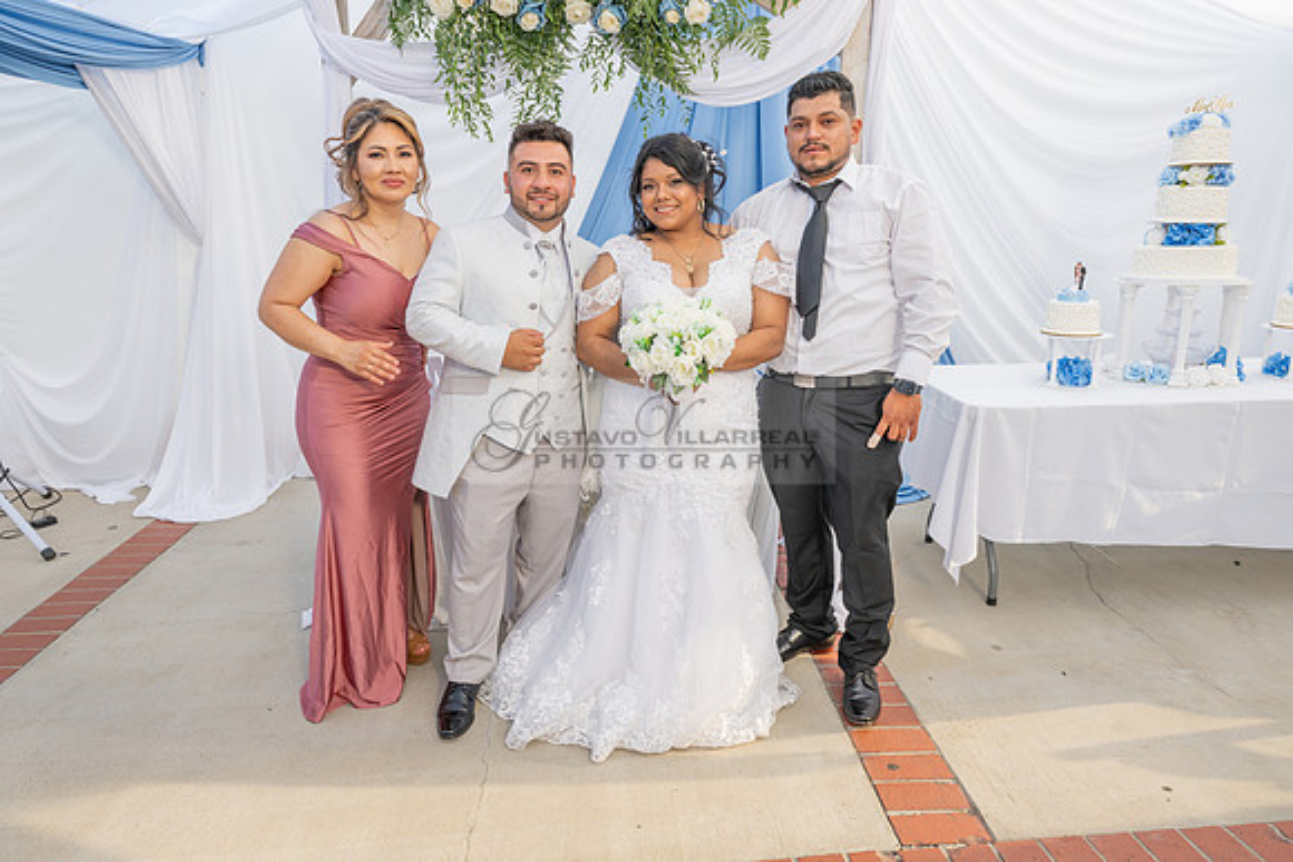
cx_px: 646
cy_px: 431
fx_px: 862
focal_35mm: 24
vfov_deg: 53.2
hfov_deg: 73.7
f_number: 6.3
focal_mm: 24
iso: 250
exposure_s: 1/125
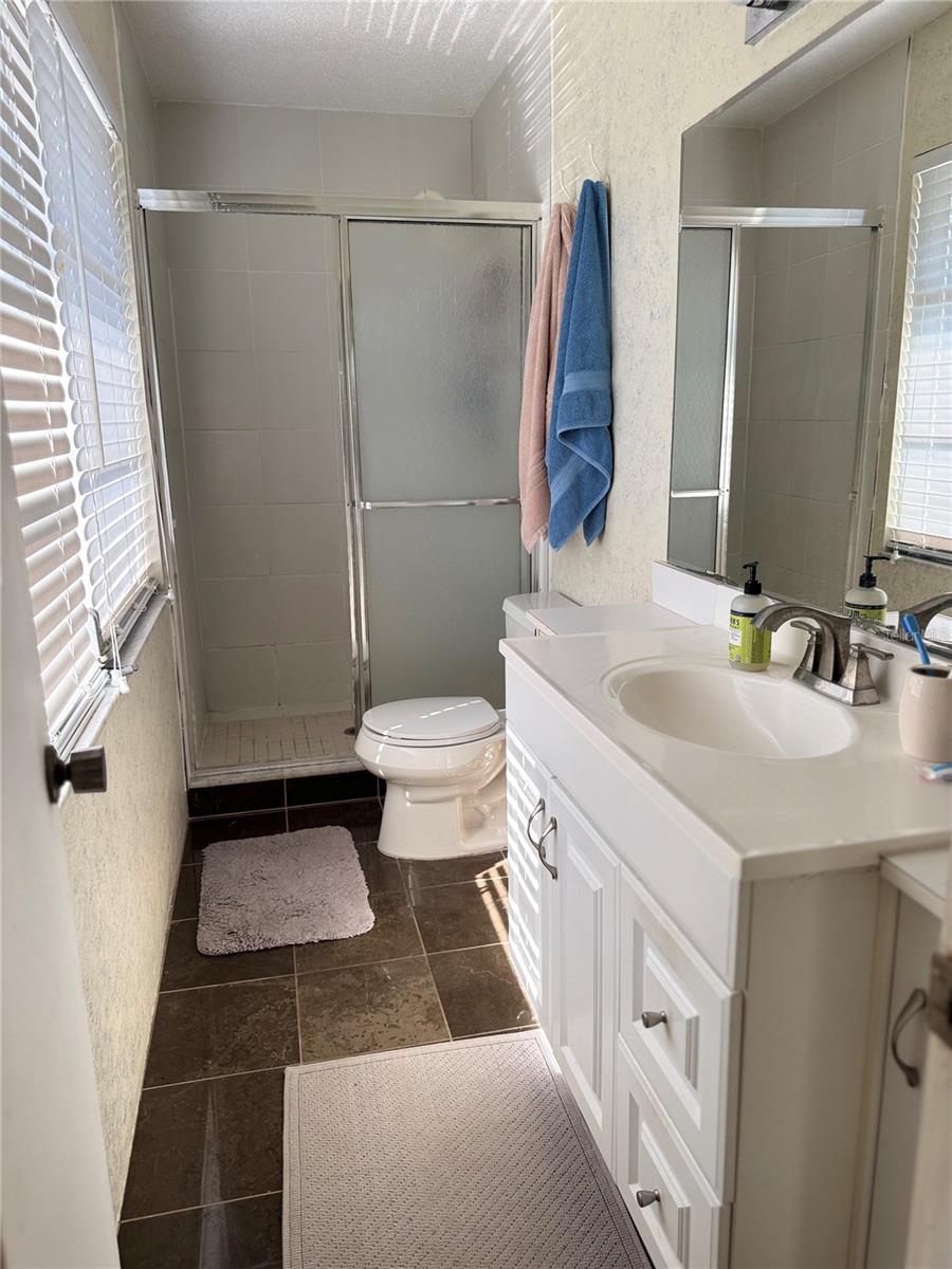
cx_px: 476
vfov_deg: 71.6
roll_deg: +2.0
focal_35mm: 24
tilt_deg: -13.6
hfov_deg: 56.8
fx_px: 880
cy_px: 634
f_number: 1.78
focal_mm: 6.76
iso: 80
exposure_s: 1/165
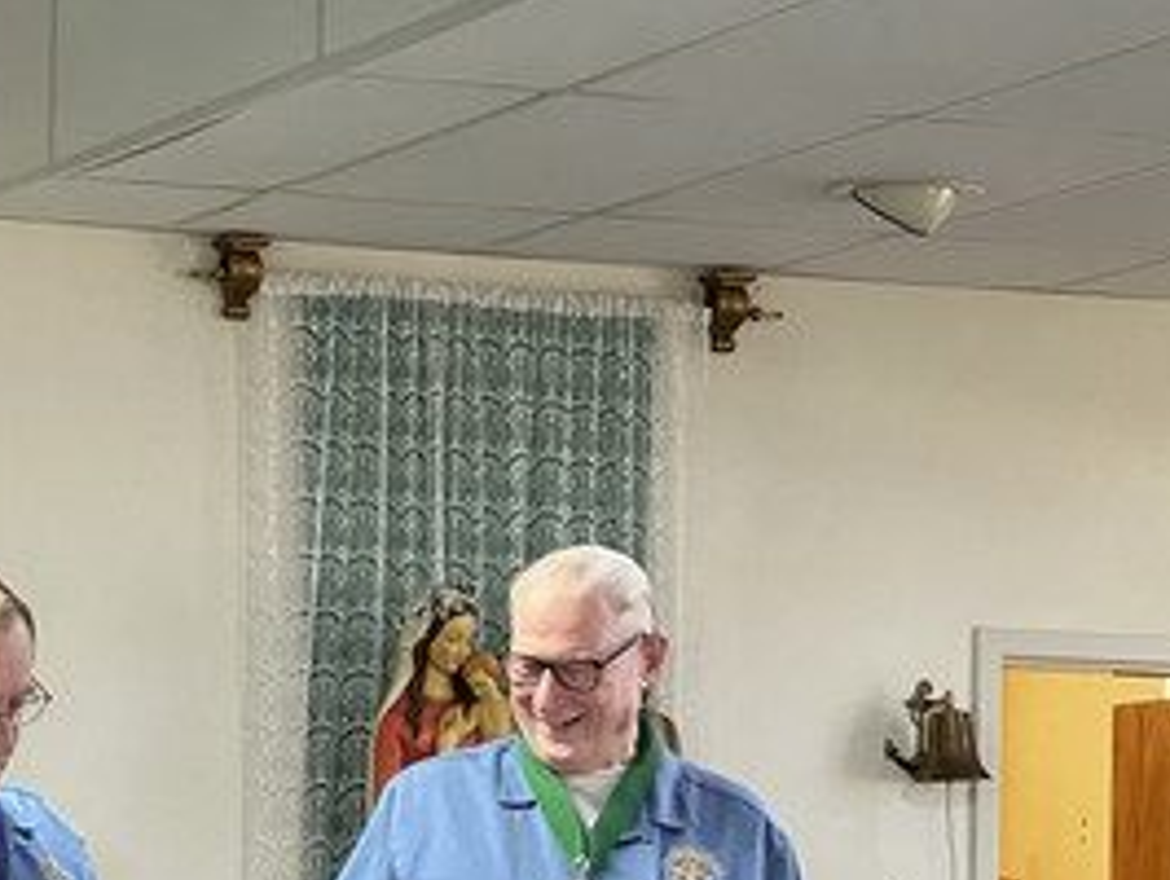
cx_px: 286
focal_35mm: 185
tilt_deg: +1.7
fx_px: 6259
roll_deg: -1.3
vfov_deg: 8.0
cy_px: 902
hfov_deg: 10.7
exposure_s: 1/60
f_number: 2.8
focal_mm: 9
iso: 400
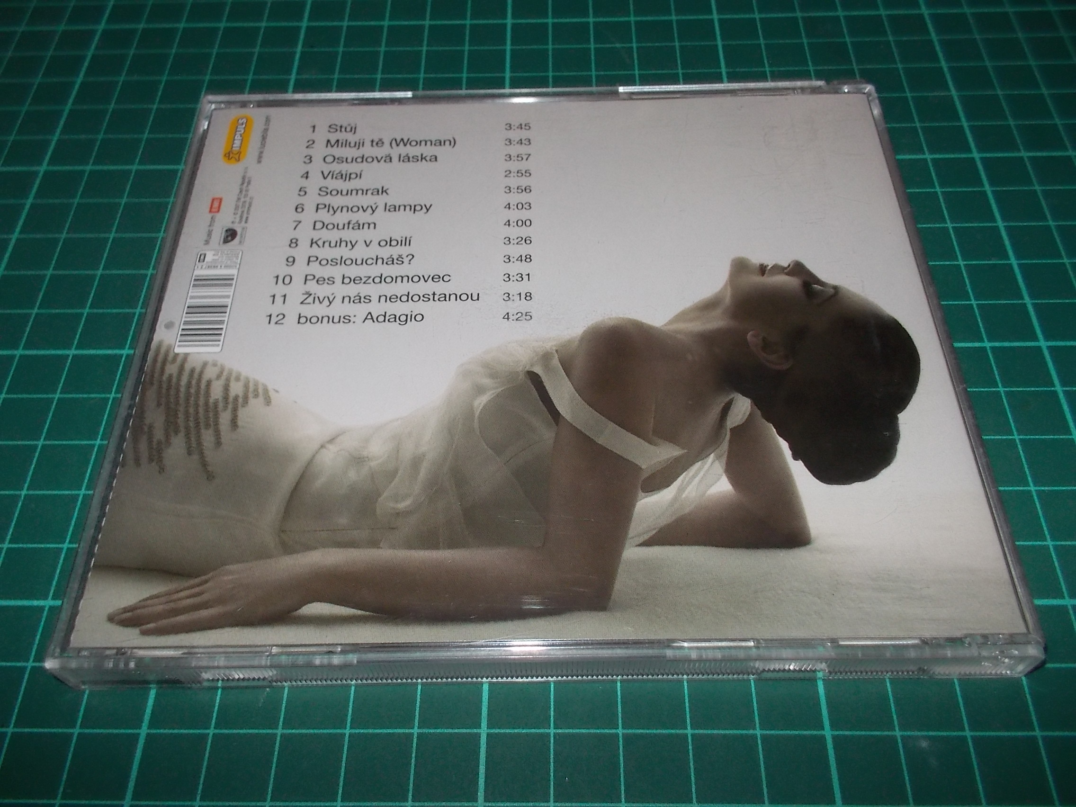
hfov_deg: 61.7
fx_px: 901
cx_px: 538
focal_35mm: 29
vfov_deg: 48.2
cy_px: 404
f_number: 3.3
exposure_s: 1/30
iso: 200
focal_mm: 4.1
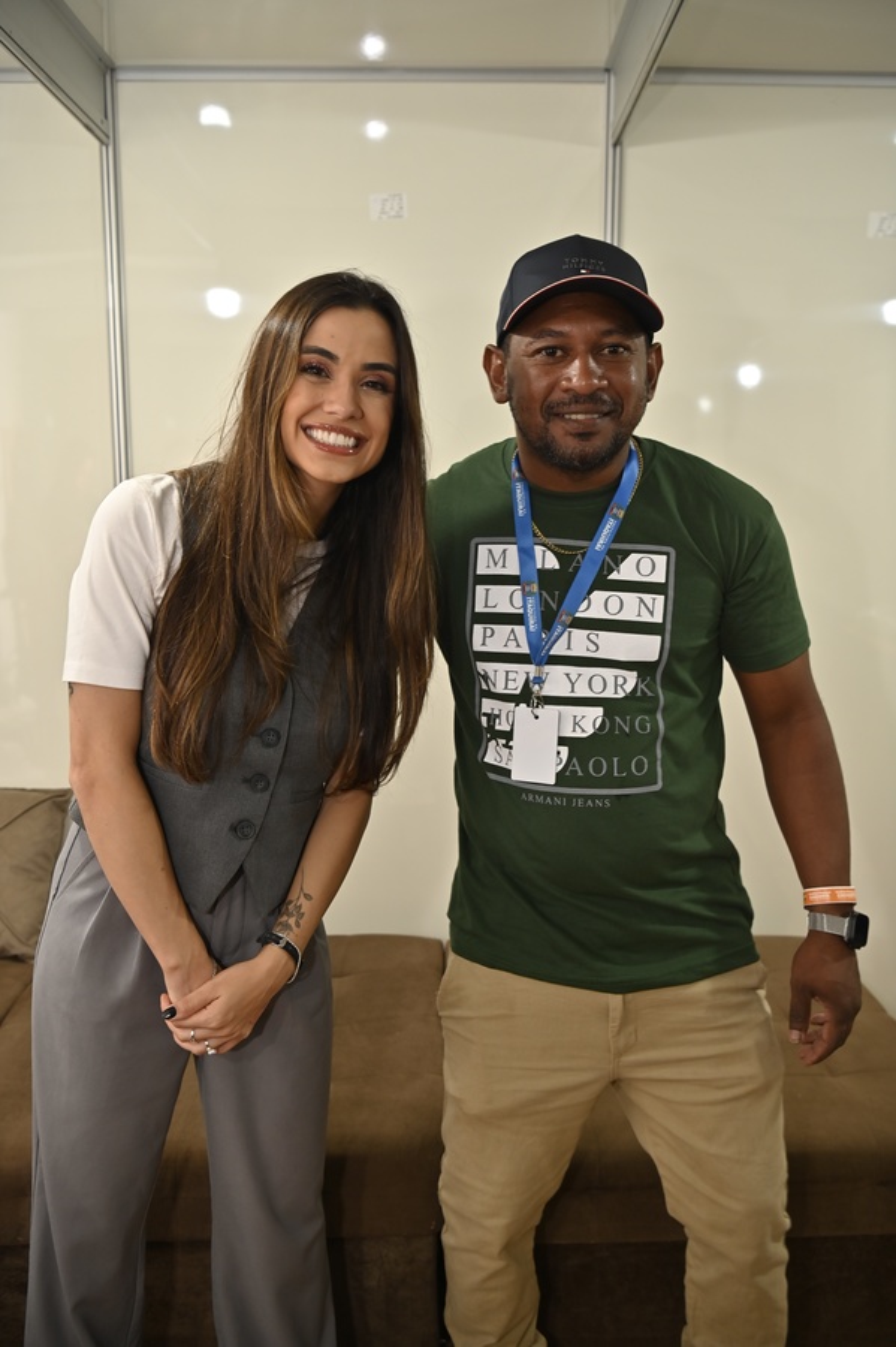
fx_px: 1159
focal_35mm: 31
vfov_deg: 60.3
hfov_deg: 42.3
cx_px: 448
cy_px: 674
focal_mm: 31
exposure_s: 1/60
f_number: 4
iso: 280
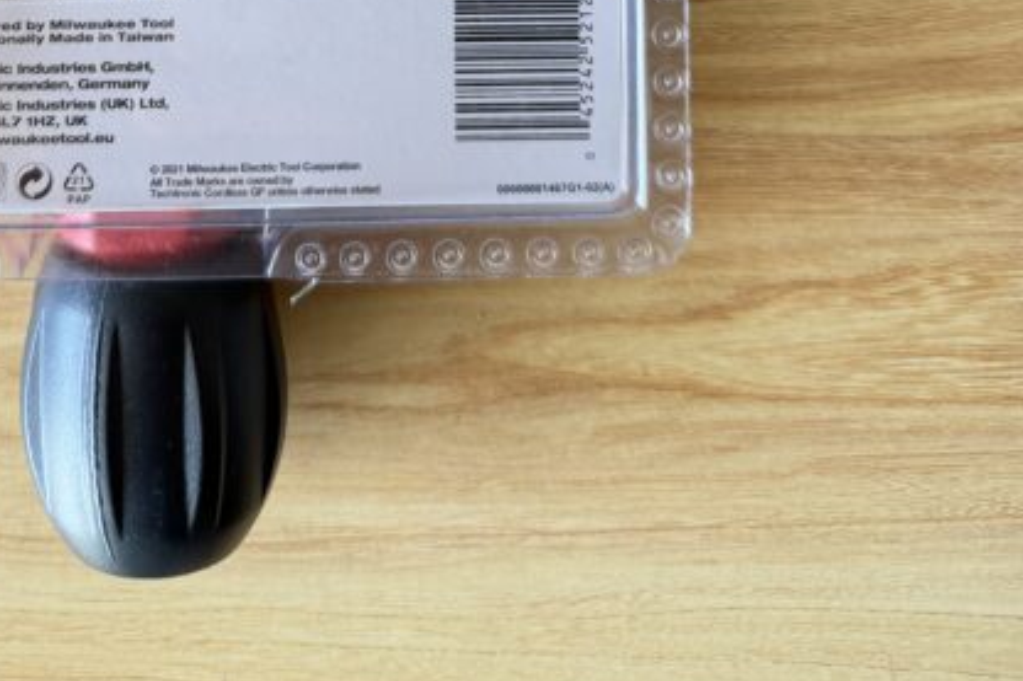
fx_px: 1363
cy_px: -273
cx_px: 310
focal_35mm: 48
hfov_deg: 40.4
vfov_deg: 23.7
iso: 125
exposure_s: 1/121
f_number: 1.78
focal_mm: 6.76
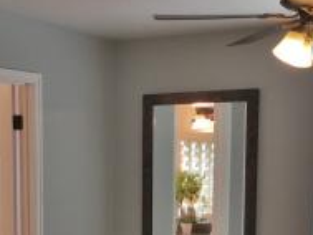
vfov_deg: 13.6
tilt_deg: -9.1
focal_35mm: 105
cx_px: 131
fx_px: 950
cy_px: 298
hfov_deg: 18.7
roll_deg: +0.5
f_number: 2.4
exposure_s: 1/40
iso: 32
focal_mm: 3.3
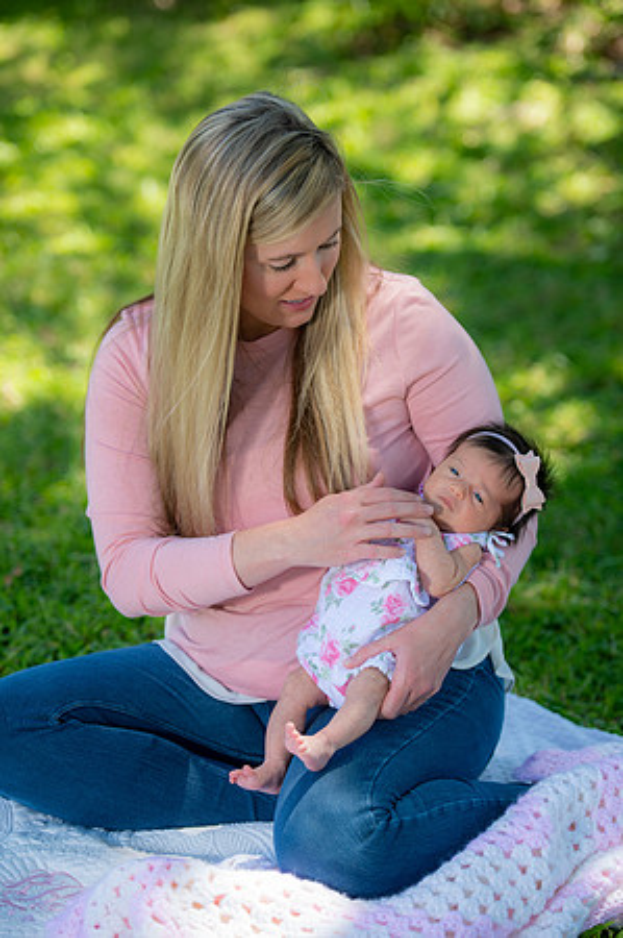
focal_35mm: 105
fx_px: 2732
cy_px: 469
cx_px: 312
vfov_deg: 19.5
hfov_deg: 13.0
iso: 100
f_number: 2.8
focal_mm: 105
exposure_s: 1/250
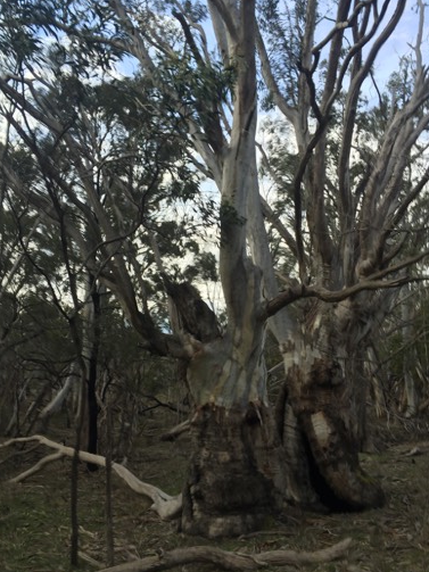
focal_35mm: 30
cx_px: 218
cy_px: 283
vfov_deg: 60.0
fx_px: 496
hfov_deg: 46.8
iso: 32
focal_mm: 4.15
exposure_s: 1/507
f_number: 2.2
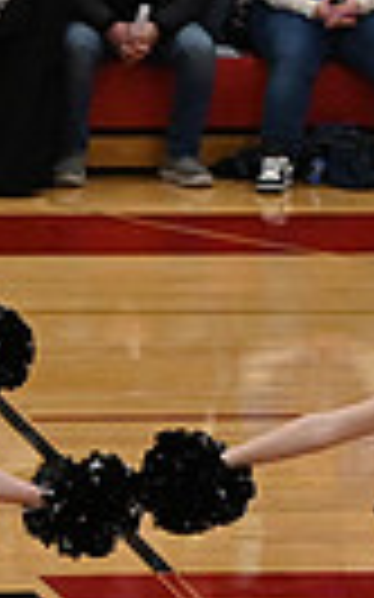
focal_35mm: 468
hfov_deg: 2.8
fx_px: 7641
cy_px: 497
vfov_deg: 4.5
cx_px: -825
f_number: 4
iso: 5000
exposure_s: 1/400
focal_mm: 70
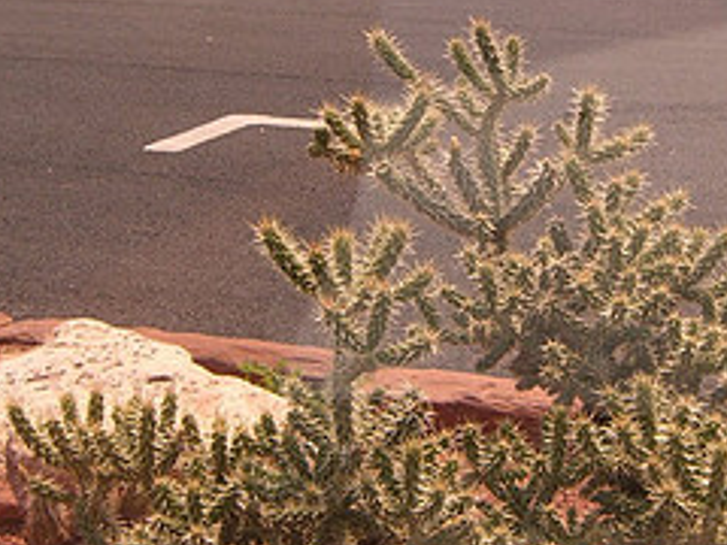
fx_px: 1932
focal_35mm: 92
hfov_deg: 21.2
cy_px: 180
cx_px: 497
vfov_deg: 16.0
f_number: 8
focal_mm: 7.9
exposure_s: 1/125
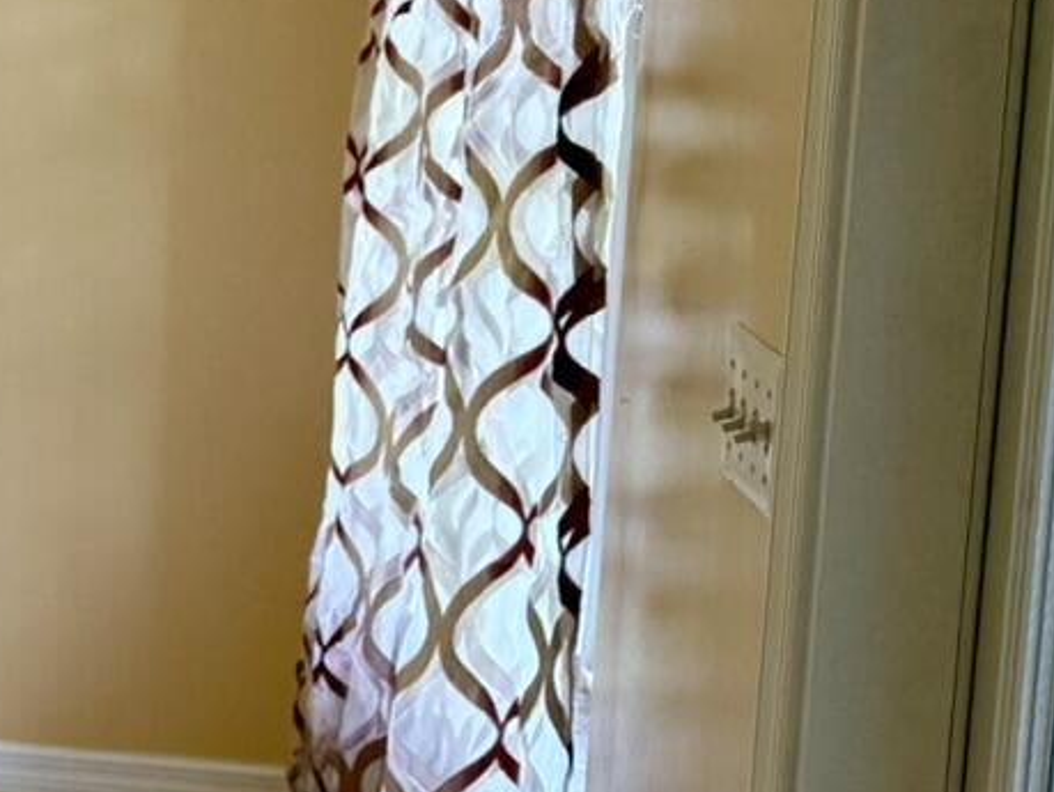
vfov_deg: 13.8
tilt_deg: -8.3
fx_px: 3261
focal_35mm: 107
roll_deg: +0.3
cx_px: -1284
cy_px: 315
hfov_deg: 14.1
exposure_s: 1/189
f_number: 1.78
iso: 200
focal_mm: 6.76
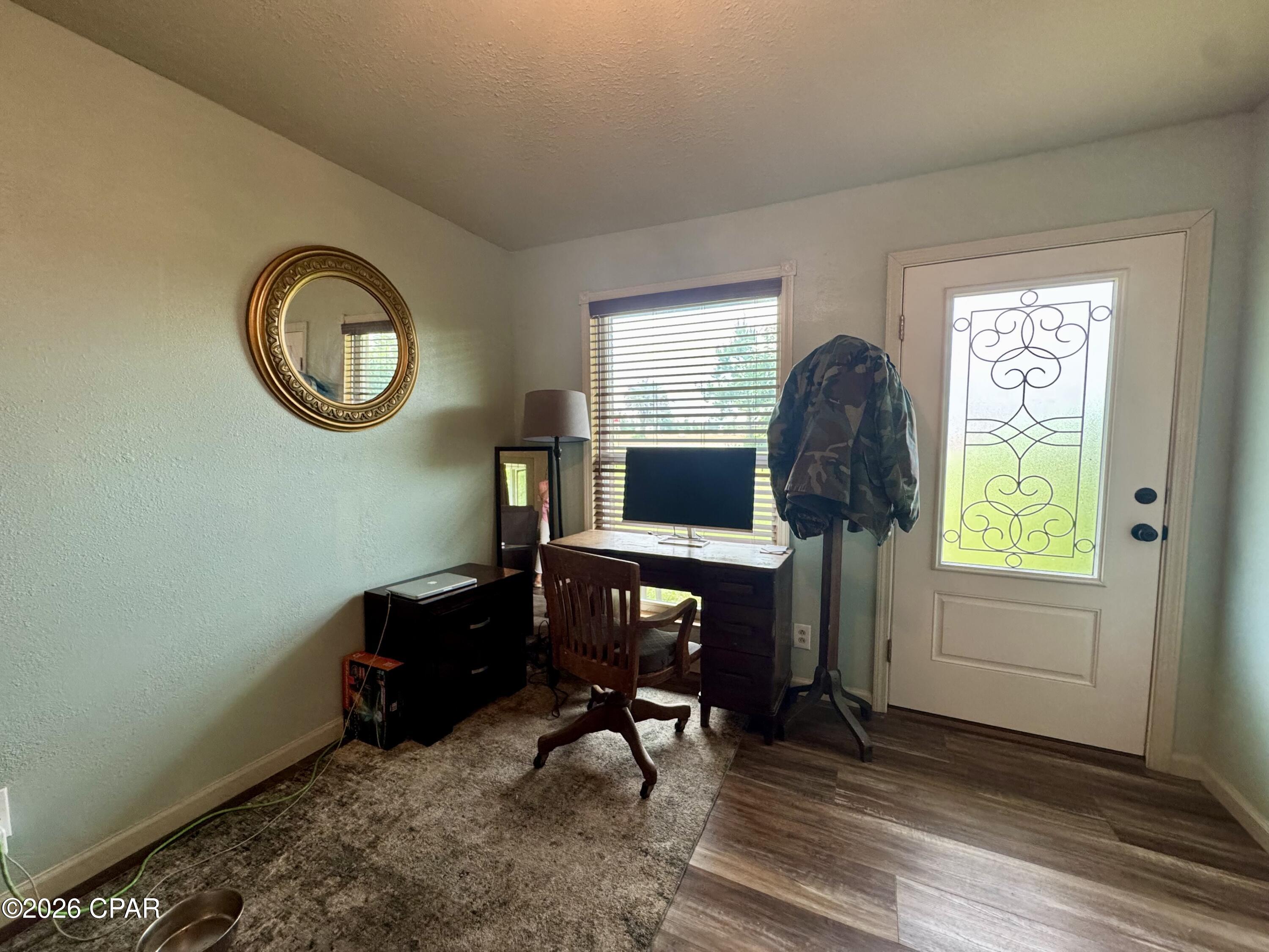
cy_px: 476
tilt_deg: -5.4
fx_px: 513
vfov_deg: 85.7
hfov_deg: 102.1
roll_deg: -0.1
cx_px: 634
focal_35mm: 14
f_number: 2.2
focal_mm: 2.22
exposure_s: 1/120
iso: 320
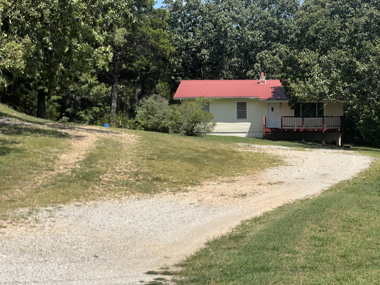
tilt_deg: -0.2
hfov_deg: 25.3
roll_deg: -0.3
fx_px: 845
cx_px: 190
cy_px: 142
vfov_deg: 19.1
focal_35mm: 77
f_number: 2.8
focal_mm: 9
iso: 32
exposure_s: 1/742
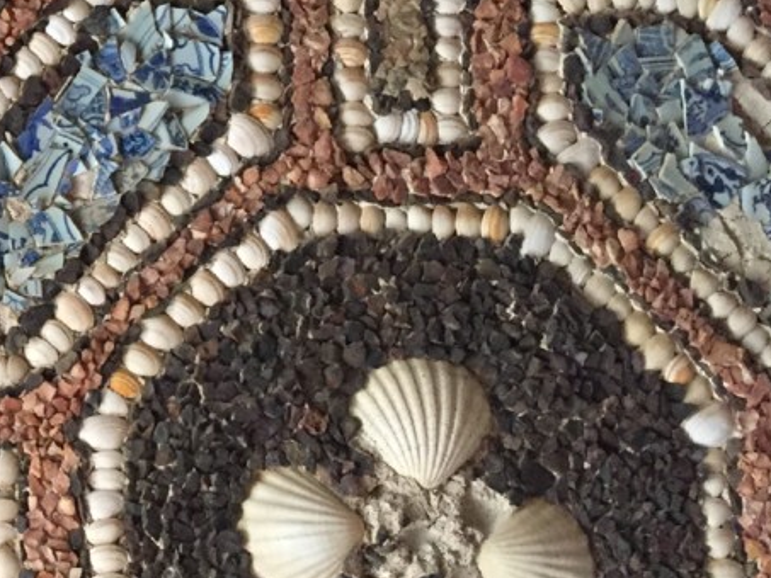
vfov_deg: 18.0
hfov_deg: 21.2
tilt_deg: +8.0
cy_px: 260
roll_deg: -1.8
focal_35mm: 82
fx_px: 1827
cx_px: -281
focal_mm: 4.15
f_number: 2.2
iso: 250
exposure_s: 1/25
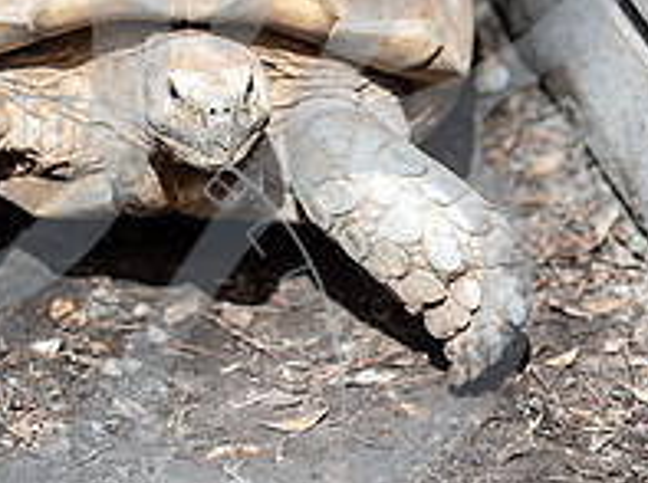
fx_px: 4522
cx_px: 187
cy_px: 151
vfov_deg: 6.1
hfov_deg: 8.2
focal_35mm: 242
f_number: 2.8
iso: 200
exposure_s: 1/1600
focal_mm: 110
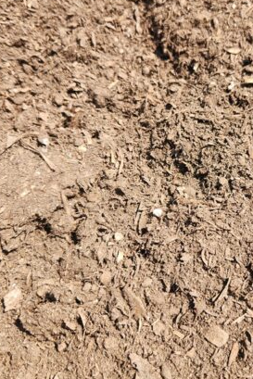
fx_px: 411
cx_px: 204
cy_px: 162
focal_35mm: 39
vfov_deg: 49.4
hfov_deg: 33.2
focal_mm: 5.4
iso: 20
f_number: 1.8
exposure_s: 1/406
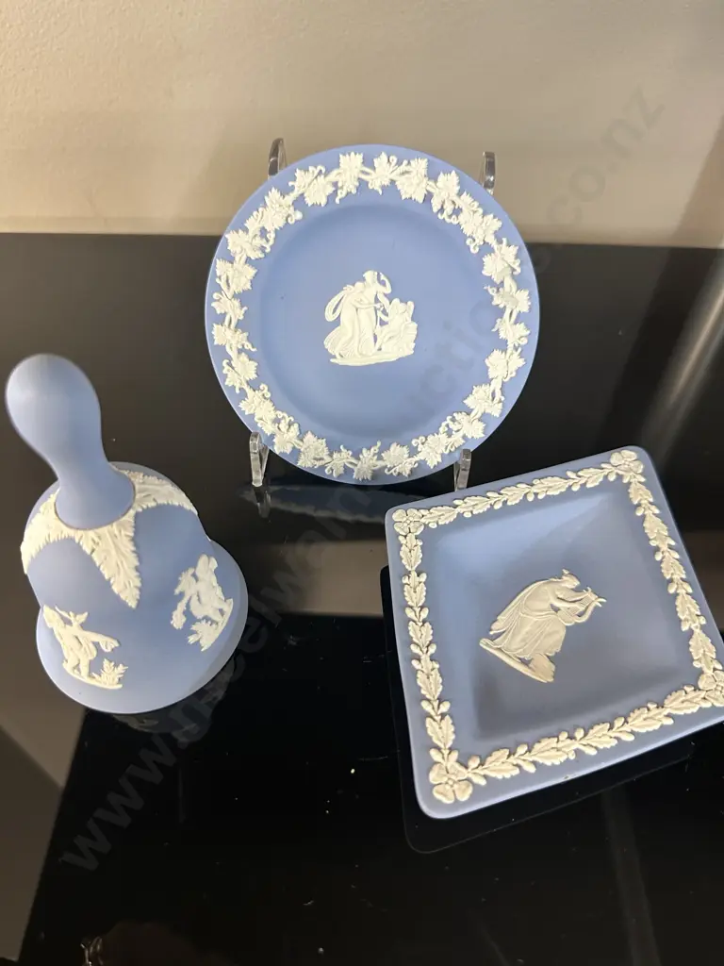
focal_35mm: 24
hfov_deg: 56.8
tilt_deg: -52.2
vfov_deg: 71.6
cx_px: 362
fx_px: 669
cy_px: 483
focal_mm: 6.86
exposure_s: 1/50
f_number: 1.78
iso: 320
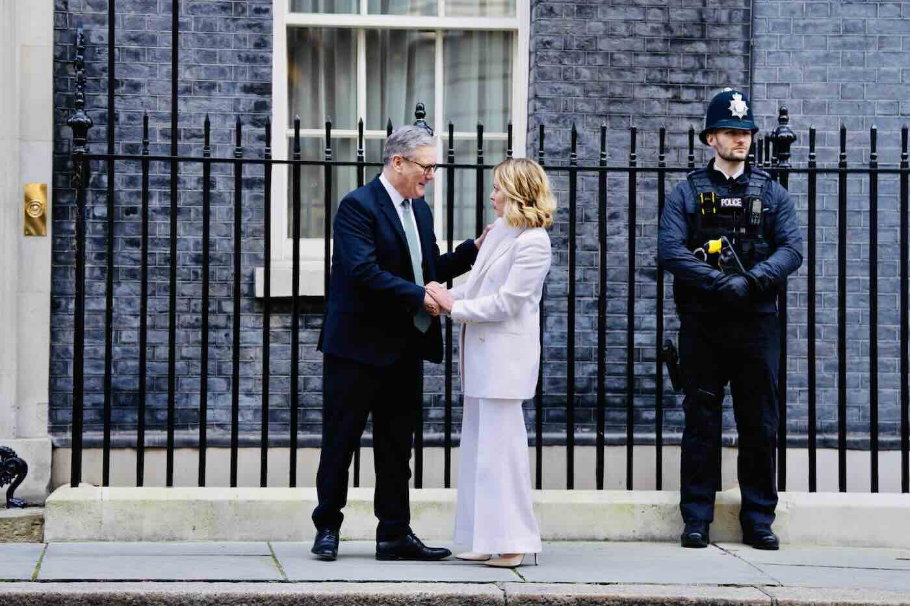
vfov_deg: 12.1
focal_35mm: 113
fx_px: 2856
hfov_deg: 18.1
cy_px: 303
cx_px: 455
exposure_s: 1/400
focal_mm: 113
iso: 500
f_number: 2.8
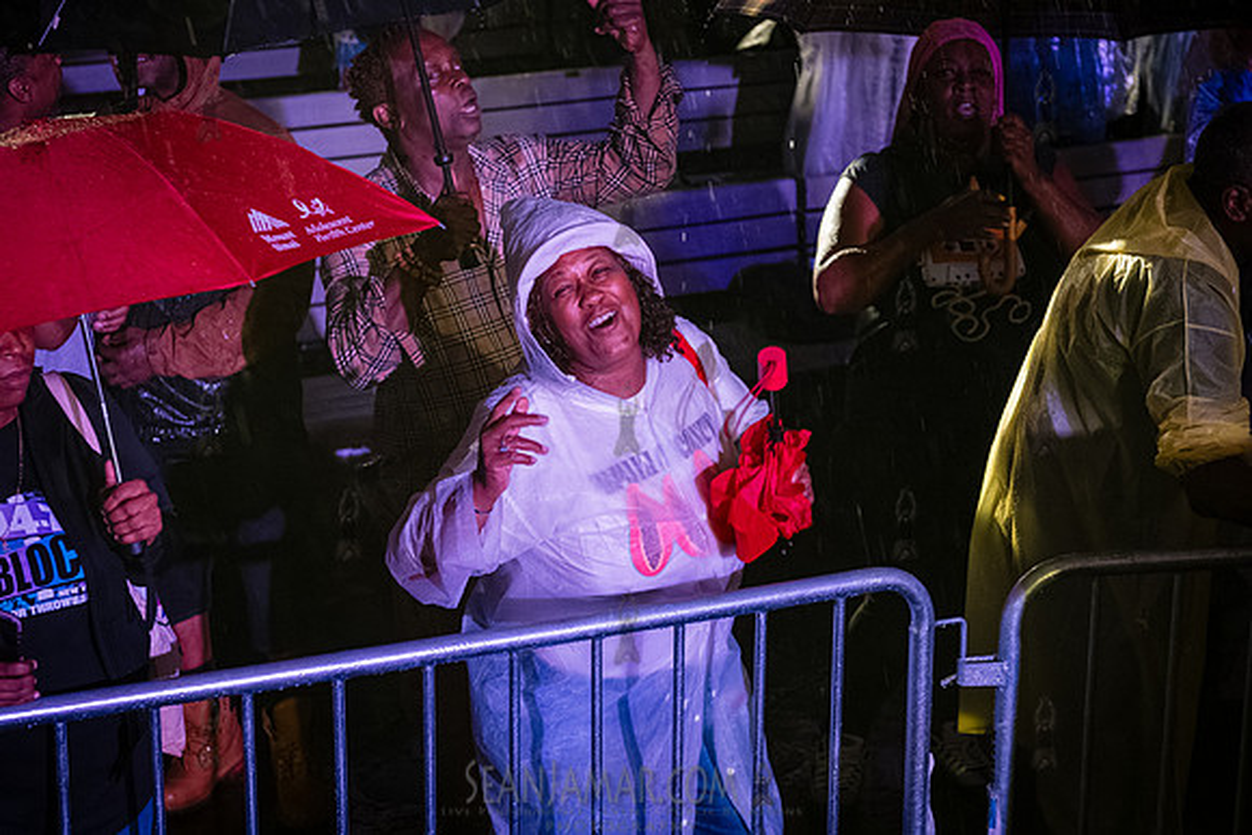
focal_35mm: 78
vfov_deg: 17.5
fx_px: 2710
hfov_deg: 26.0
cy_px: 336
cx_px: 624
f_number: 3.5
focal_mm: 62
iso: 8000
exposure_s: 1/160
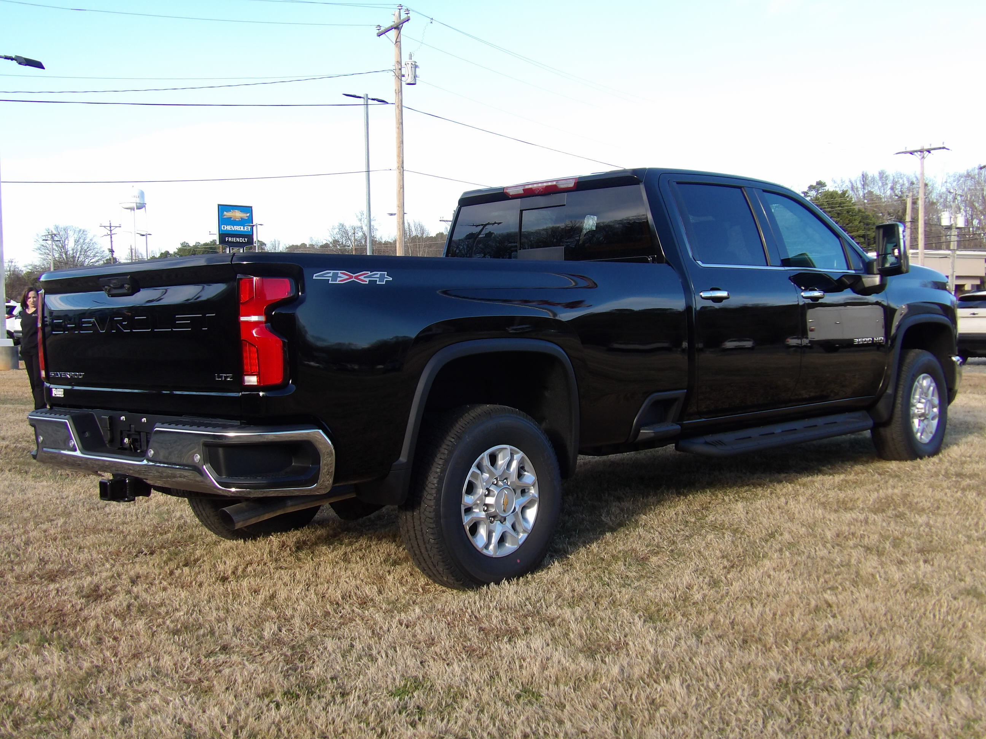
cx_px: 493
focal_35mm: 39
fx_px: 1111
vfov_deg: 36.8
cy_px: 370
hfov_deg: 47.9
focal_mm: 7
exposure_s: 1/218
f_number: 3.7
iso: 100
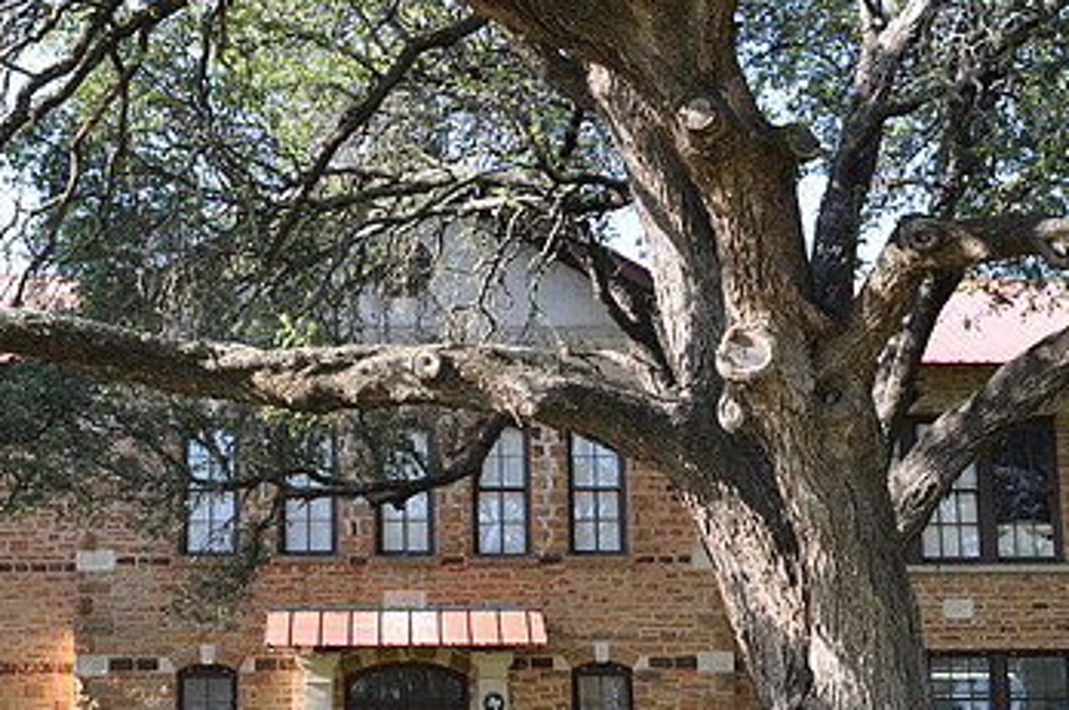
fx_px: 1779
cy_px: 521
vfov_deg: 22.4
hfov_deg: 33.2
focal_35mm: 60
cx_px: 381
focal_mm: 24
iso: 200
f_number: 5.6
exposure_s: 1/125
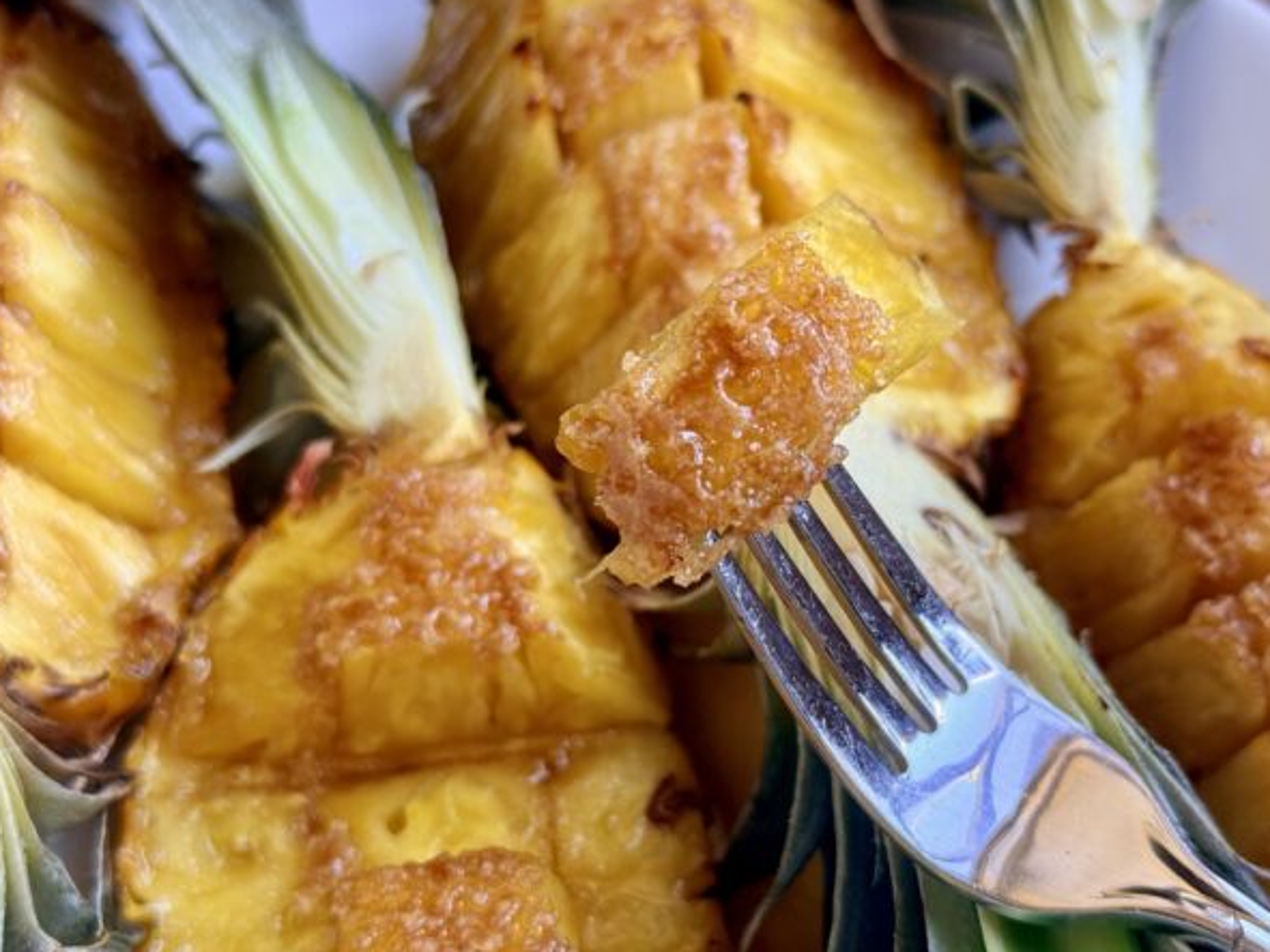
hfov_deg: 34.9
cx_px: 699
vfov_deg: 26.6
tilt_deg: -52.3
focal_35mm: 55
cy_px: 468
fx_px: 2017
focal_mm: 6.76
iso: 100
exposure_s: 1/60
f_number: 1.78
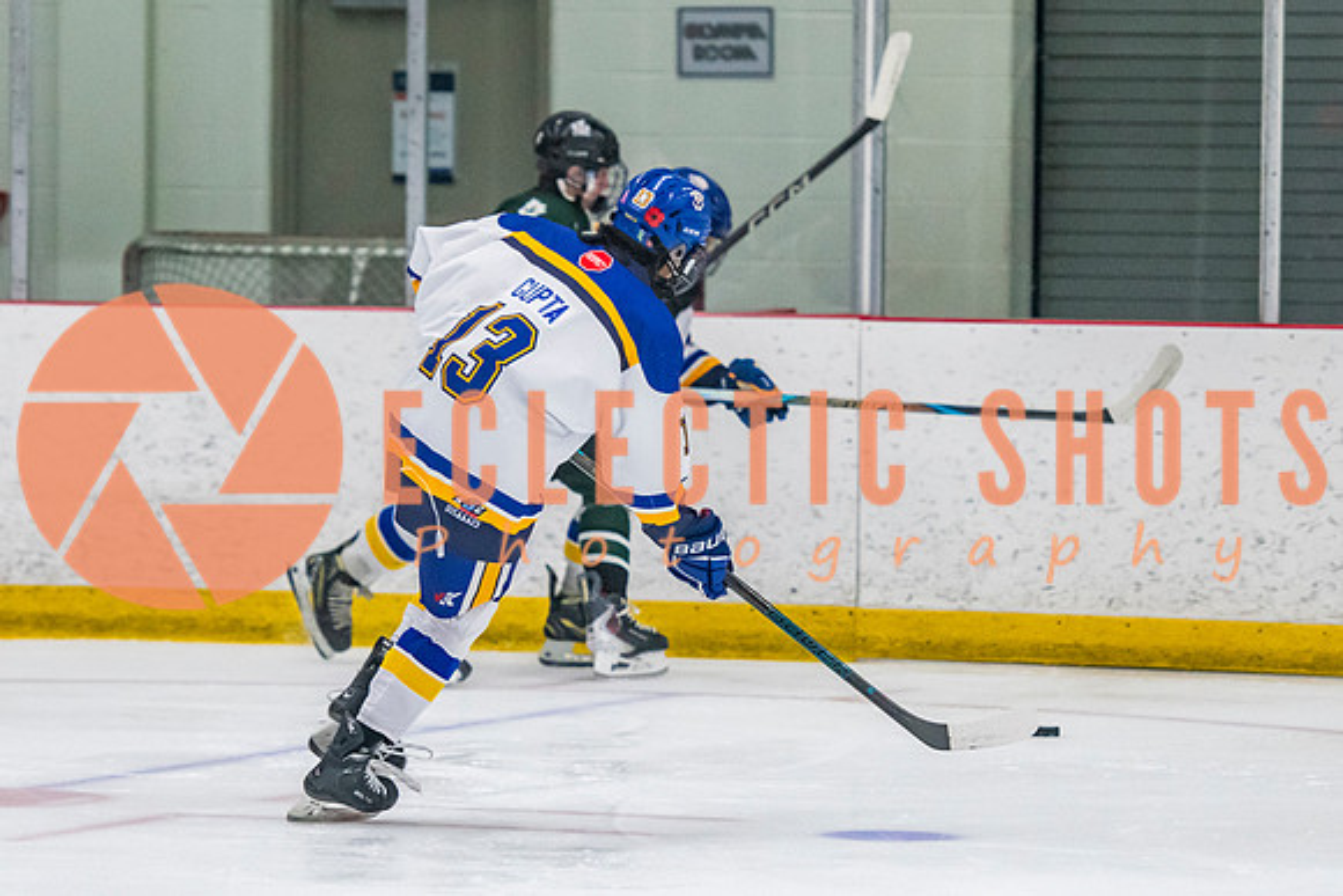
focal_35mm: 253
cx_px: 650
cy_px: 451
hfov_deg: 8.1
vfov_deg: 5.4
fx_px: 9445
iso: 2000
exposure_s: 1/640
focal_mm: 130
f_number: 3.2
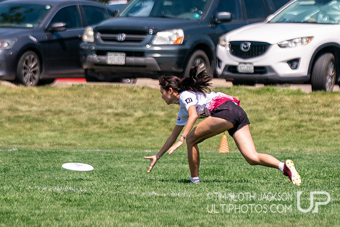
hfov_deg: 3.6
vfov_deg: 2.4
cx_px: 179
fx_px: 5470
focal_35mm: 579
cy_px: 93
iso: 320
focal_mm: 200
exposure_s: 1/6400
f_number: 3.2
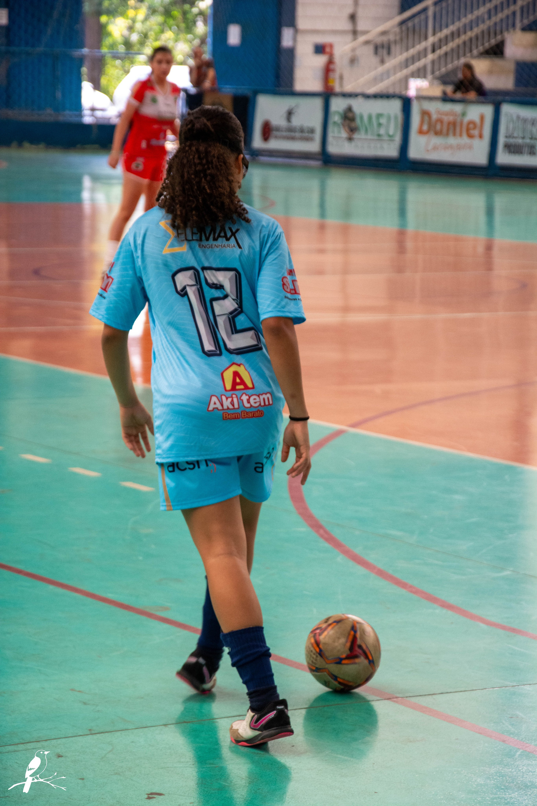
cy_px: 403
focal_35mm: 135
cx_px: 268
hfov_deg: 10.2
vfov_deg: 15.2
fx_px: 3020
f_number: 5.6
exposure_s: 1/250
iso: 1600
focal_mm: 90
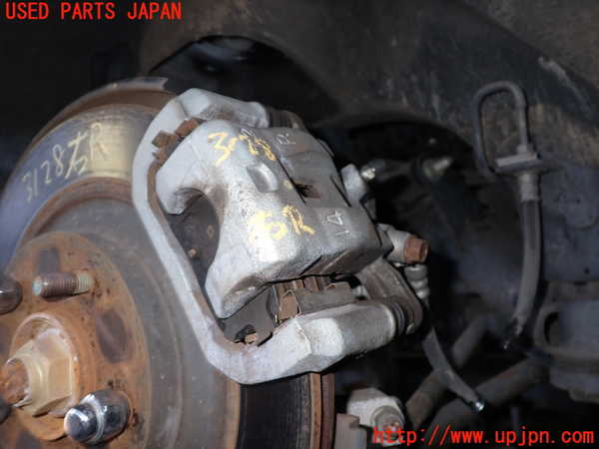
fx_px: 519
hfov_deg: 60.0
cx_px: 300
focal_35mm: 30
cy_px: 224
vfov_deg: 46.8
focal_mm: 5.4
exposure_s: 1/30
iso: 200
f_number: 6.3
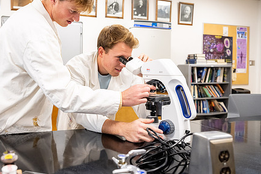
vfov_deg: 41.0
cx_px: 98
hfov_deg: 58.0
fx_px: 232
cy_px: 74
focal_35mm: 32
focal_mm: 24
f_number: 3.2
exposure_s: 1/160
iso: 1000
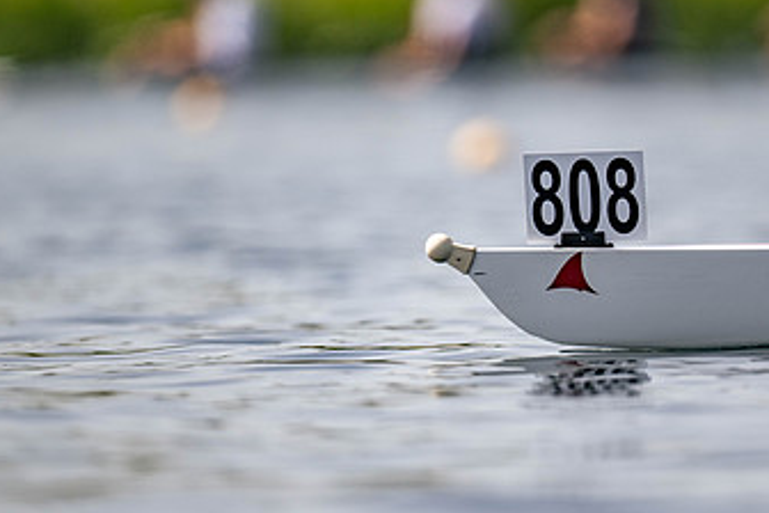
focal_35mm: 1037
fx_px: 22150
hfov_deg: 2.0
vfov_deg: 1.3
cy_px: 232
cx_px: 597
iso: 110
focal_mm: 600
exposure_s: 1/2500
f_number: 4
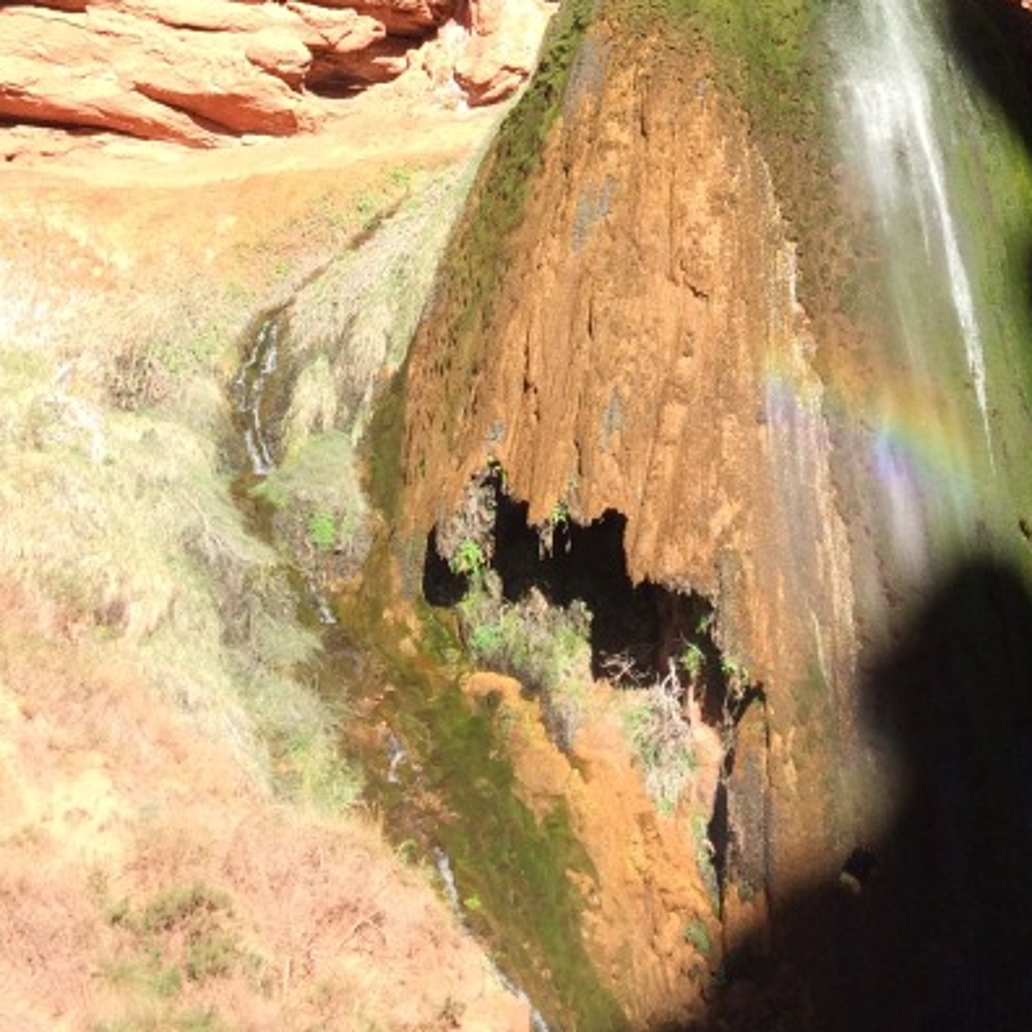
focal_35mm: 69
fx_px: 2327
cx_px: 860
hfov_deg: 24.5
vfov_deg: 22.7
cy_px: -248
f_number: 2.2
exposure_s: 1/760
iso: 32
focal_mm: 4.15
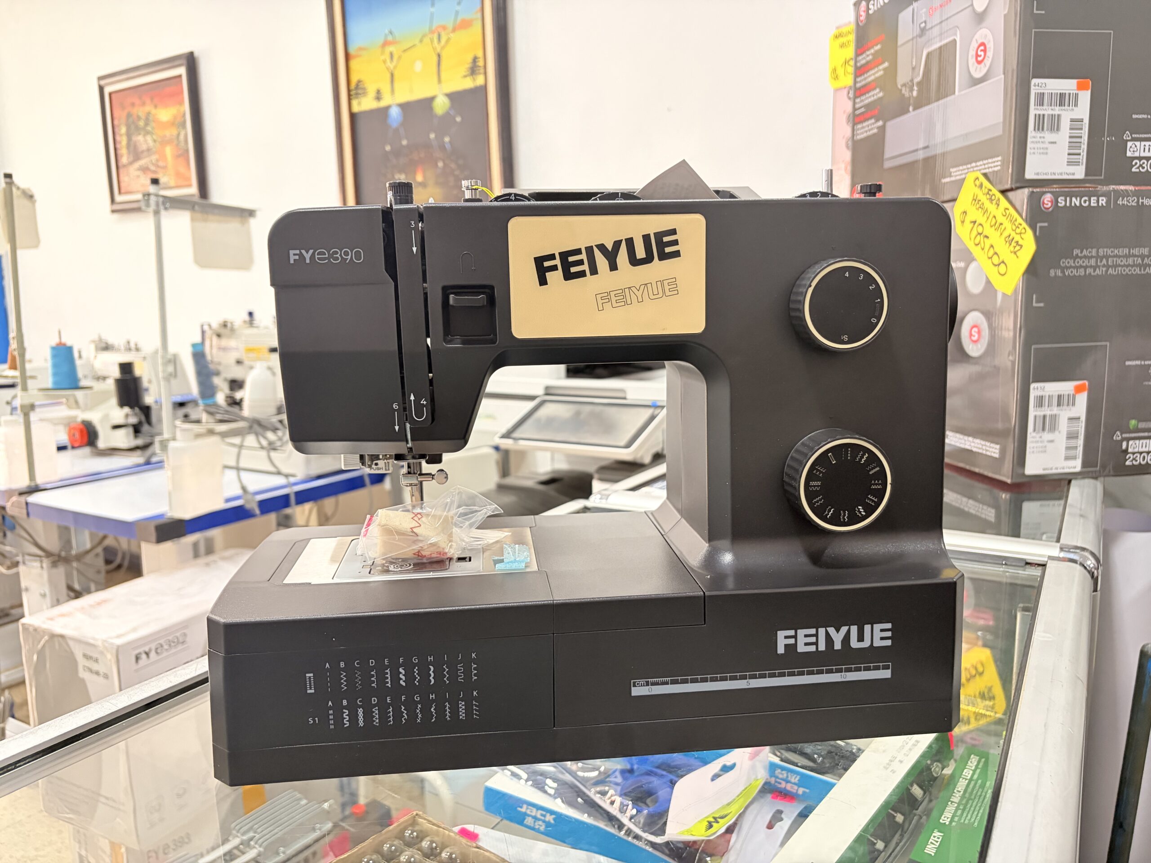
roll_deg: +2.1
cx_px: 576
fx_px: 865
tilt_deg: -8.4
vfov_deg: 53.1
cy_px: 432
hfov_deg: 67.3
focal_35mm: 26
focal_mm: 5.96
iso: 400
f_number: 1.6
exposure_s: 1/40
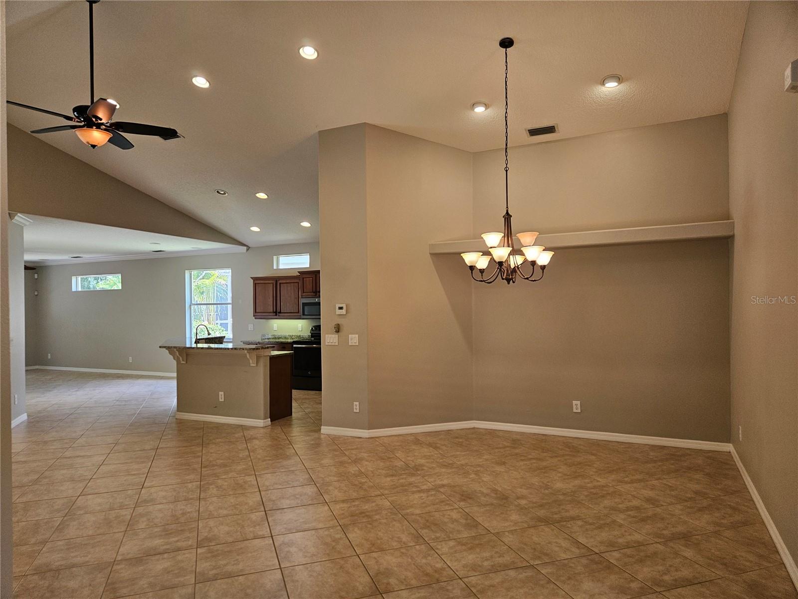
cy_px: 300
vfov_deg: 58.9
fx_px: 530
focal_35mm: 23
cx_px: 399
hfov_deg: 73.9
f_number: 1.8
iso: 100
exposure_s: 1/120
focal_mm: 5.4
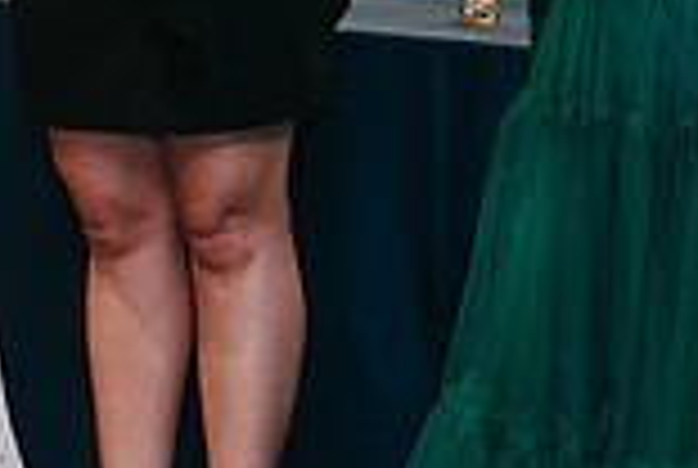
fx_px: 3807
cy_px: -191
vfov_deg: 7.0
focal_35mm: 196
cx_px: 113
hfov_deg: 10.4
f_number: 2.2
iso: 800
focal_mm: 35
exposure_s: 1/160
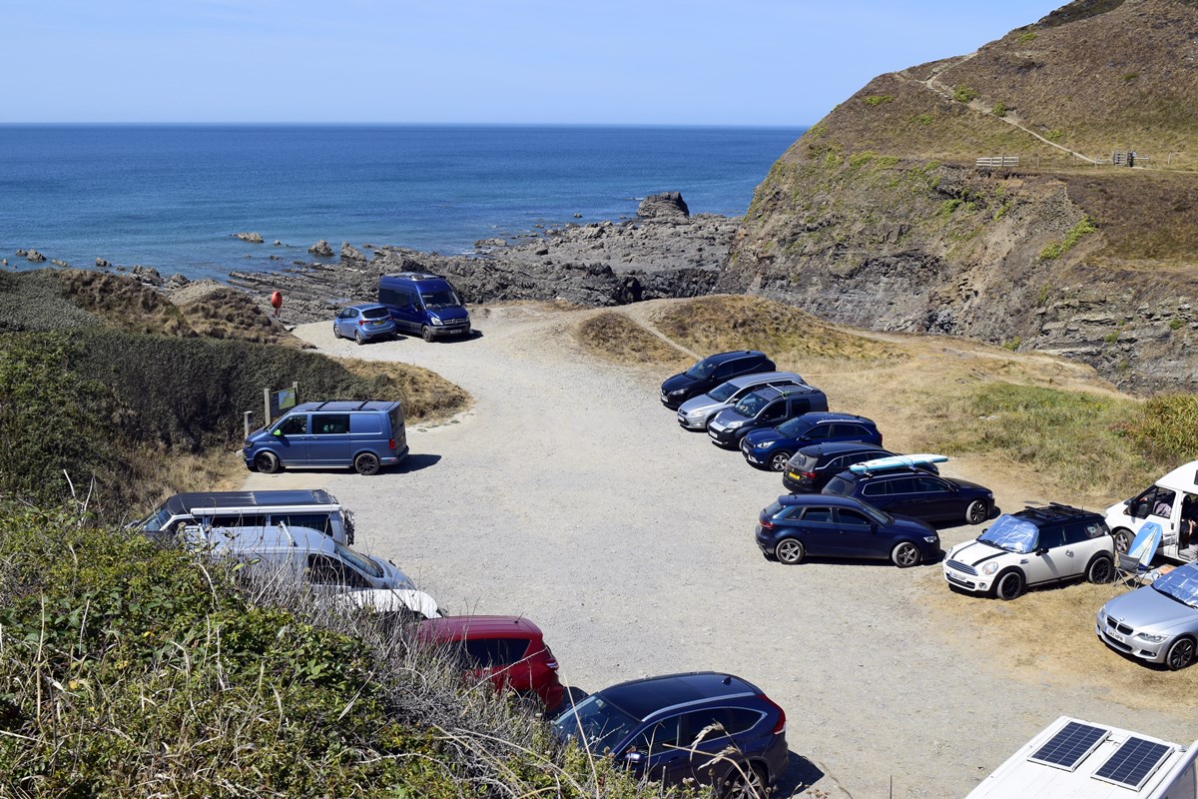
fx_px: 1298
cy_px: 400
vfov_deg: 34.2
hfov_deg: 49.6
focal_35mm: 39
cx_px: 599
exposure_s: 1/500
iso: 320
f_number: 11
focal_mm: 26
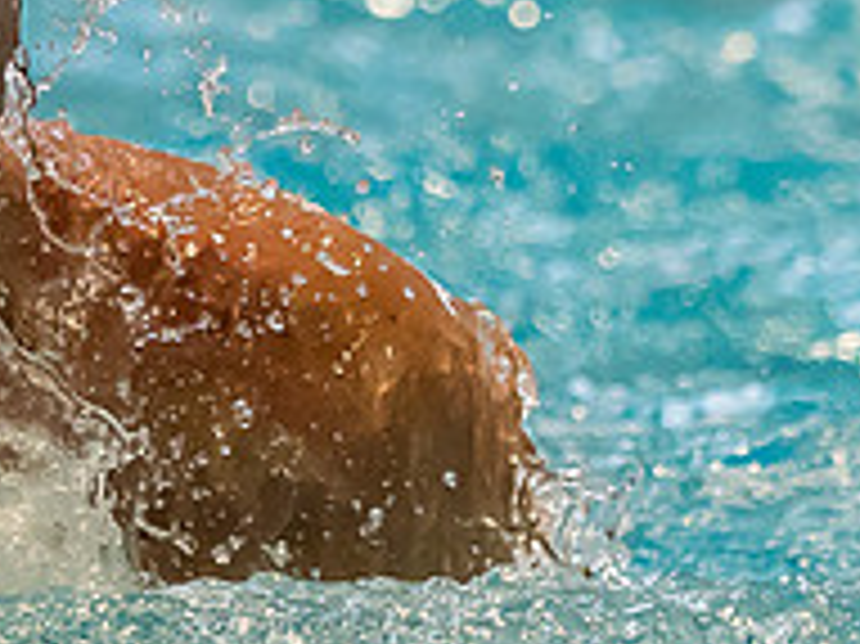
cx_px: 264
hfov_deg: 1.4
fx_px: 35852
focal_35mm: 1444
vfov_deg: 1.0
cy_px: 290
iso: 2000
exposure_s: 1/1000
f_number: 2.8
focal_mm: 150
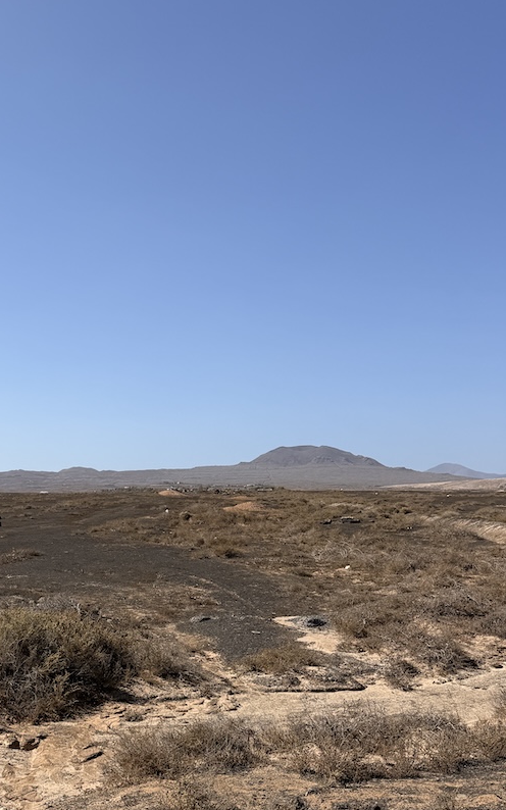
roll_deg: -0.1
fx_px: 905
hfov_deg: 29.5
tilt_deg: +6.0
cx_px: 21
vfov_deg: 48.1
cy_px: 453
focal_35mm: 41
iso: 80
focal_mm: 6.76
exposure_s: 1/6711
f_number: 1.78
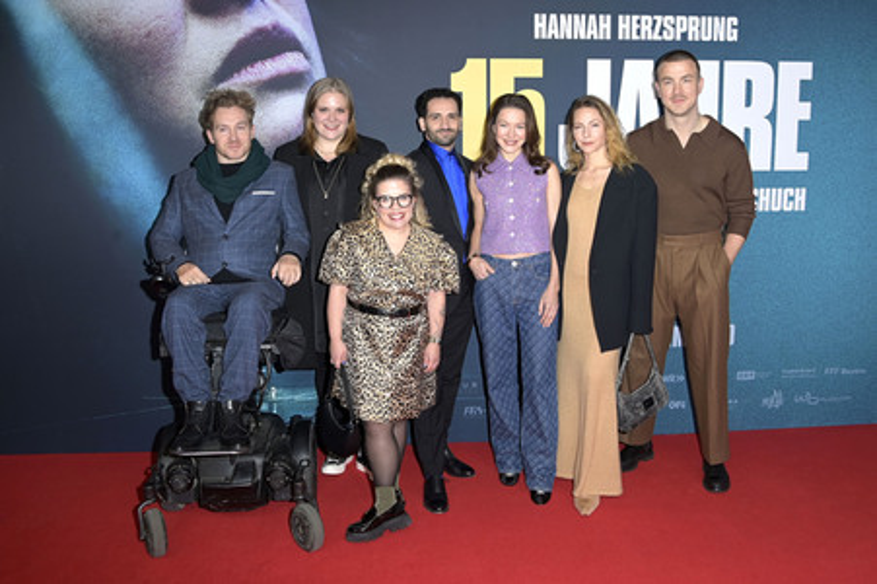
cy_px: 292
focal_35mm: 28
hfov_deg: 65.5
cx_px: 438
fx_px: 682
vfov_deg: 46.3
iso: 640
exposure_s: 1/250
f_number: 5.6
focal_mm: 28
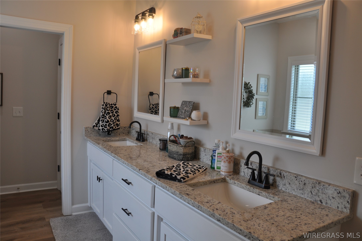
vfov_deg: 47.8
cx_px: 181
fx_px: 271
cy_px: 120
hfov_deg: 67.4
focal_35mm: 27
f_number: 7.1
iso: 200
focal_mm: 18
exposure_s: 1/60
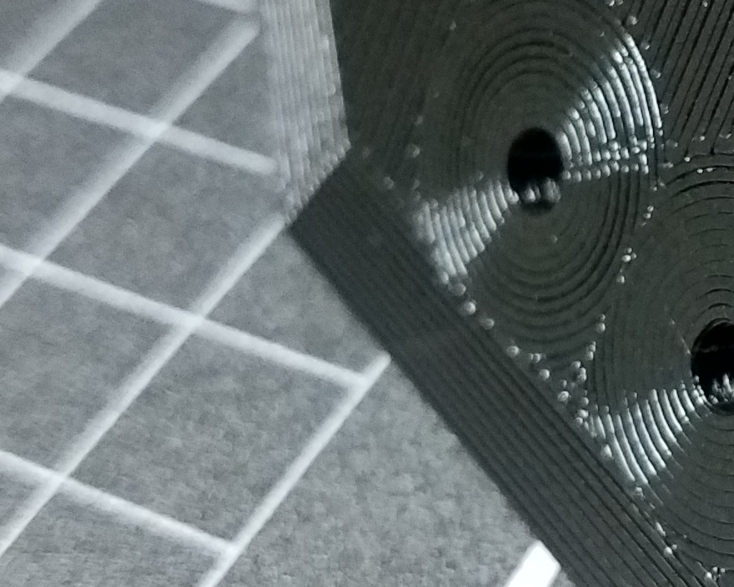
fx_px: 1890
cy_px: 195
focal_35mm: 87
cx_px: 884
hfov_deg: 20.5
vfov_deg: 17.6
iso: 200
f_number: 1.7
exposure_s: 1/13
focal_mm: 4.2
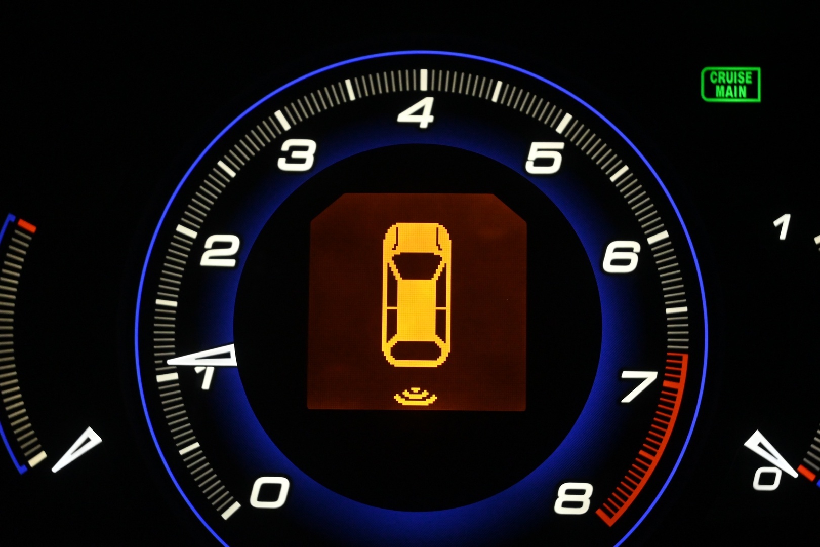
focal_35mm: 70
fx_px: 1606
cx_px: 410
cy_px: 274
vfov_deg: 19.3
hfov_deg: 28.6
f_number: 6.3
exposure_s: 1/160
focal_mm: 47
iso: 3200
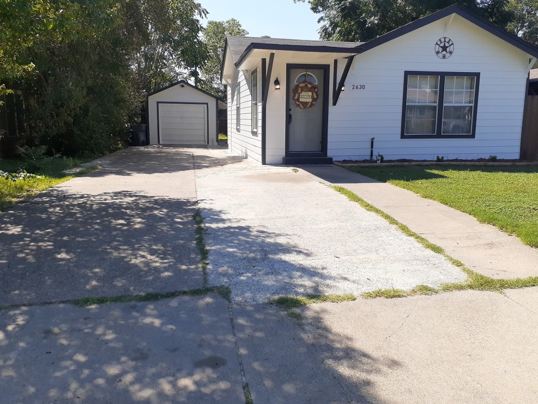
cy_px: 197
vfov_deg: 49.8
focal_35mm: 28
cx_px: 267
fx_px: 435
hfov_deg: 63.4
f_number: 1.9
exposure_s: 1/1247
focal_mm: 3.6
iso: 40
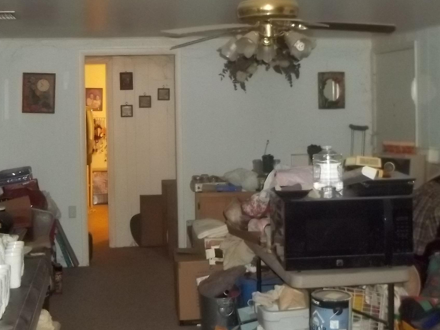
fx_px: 712
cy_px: 113
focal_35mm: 56
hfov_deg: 34.3
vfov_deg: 26.0
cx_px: 208
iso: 400
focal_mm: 5.9
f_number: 3.3
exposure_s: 1/30
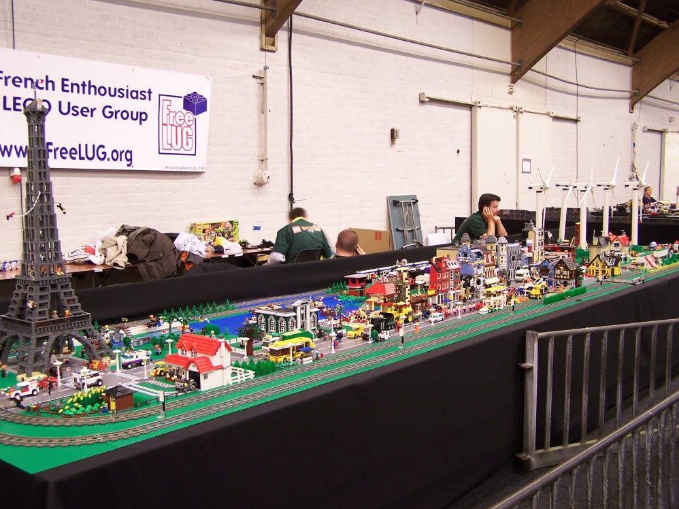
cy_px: 260
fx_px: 765
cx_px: 334
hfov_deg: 47.9
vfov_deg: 36.8
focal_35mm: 39
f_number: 2.8
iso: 80
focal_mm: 6.3
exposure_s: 1/2
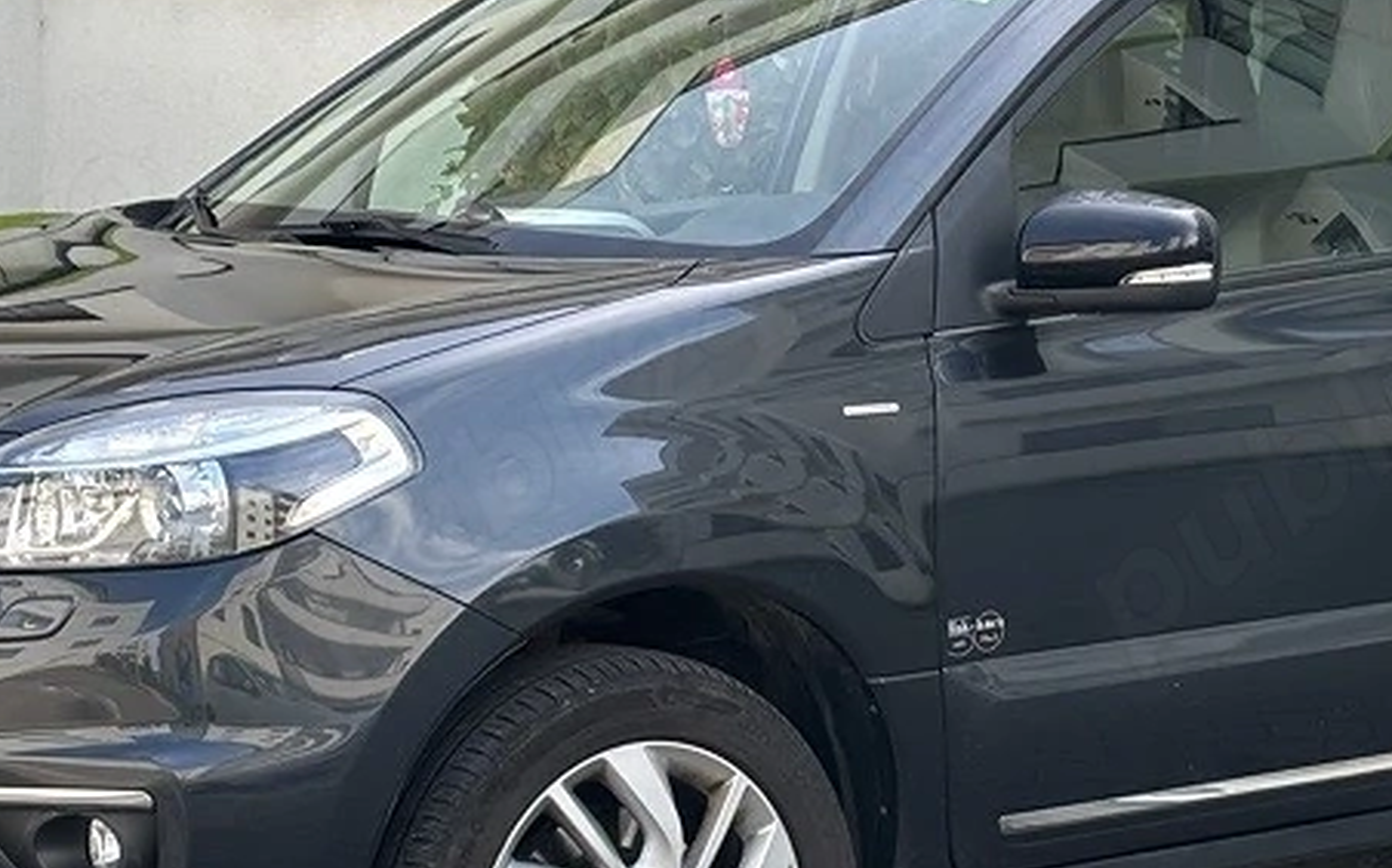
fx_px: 4626
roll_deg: -2.1
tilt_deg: -4.1
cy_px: 422
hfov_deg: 17.1
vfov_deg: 10.7
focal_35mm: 122
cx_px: 825
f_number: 1.6
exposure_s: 1/454
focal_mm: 5.96
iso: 32
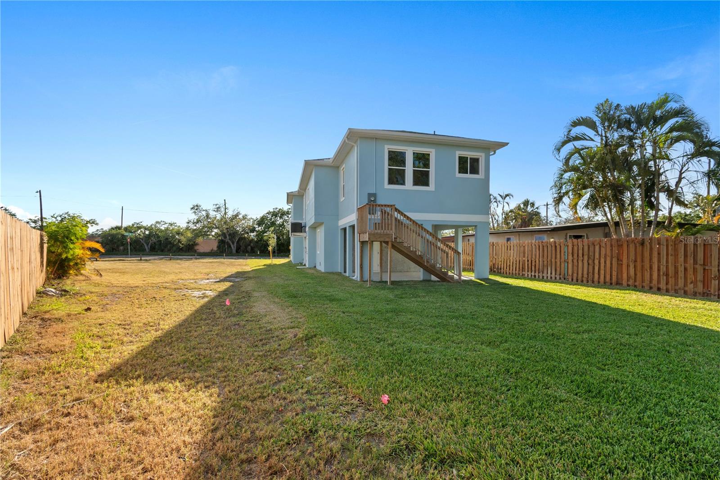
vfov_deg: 77.3
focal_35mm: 15
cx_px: 360
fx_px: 300
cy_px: 240
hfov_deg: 100.4
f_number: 7.1
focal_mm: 10
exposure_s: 1/100
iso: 100
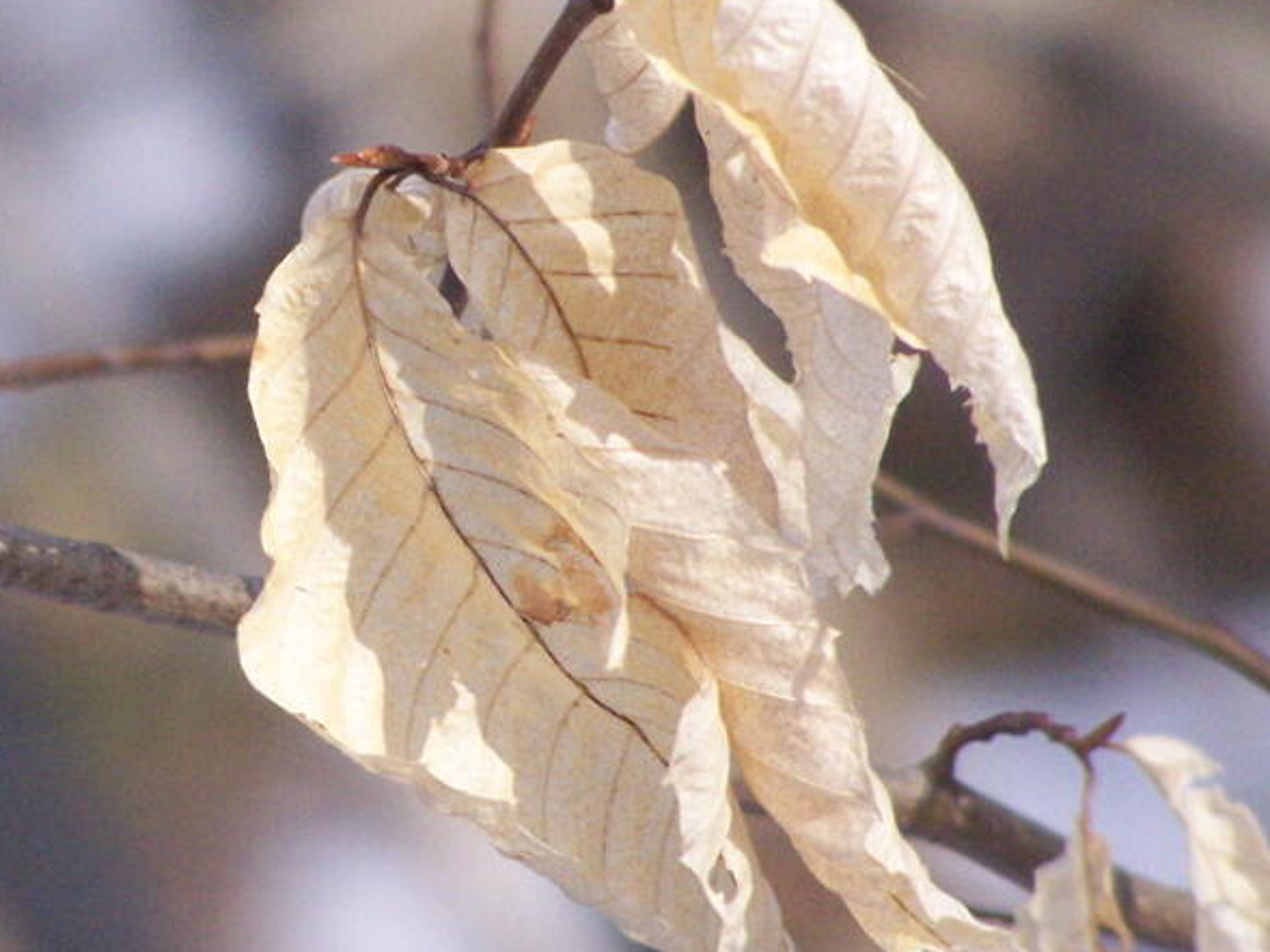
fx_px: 24256
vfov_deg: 2.3
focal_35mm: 661
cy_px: 353
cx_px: 330
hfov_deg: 3.0
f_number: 3.7
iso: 400
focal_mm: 63
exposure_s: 1/1000
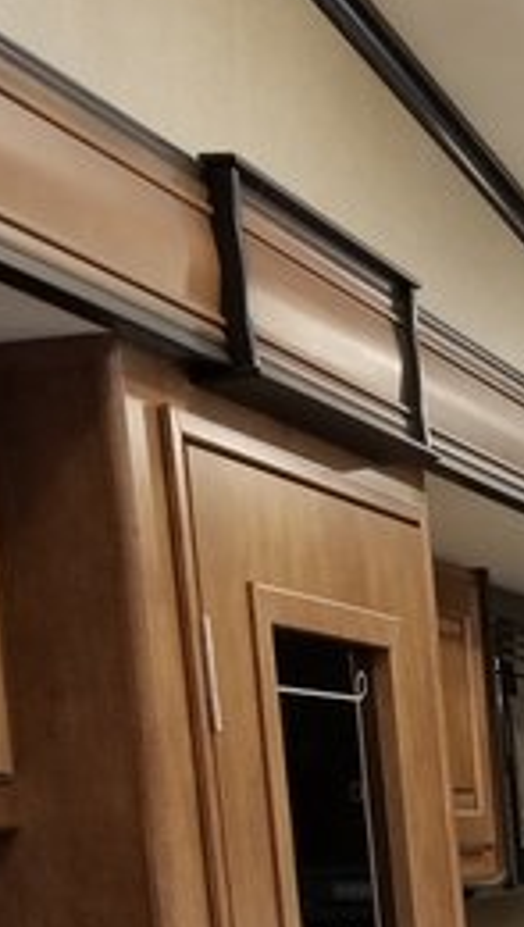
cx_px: 1002
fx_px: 2141
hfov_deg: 12.5
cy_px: 1226
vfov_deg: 21.8
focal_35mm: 87
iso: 200
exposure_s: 1/24
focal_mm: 4.25
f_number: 1.7
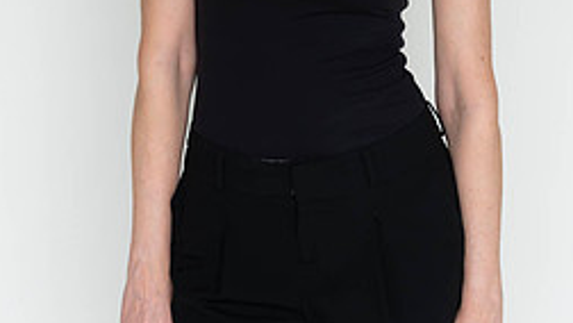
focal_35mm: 116
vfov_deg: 10.3
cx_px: 293
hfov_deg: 18.5
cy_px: -27
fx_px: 1763
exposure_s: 1/125
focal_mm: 62
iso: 640
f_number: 6.3
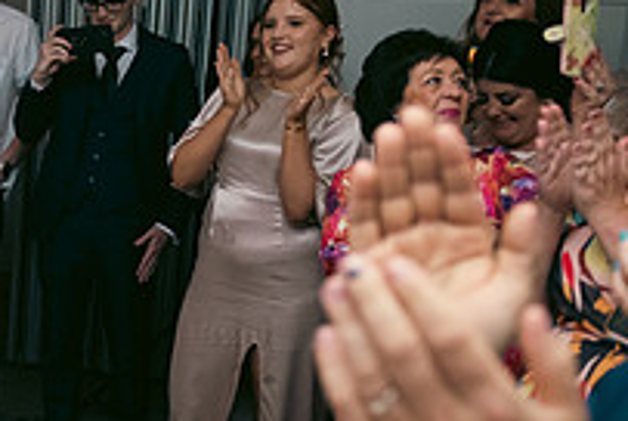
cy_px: 234
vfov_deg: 17.8
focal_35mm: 77
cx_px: -207
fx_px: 1345
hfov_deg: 23.1
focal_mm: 27
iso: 800
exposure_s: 1/160
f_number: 3.5
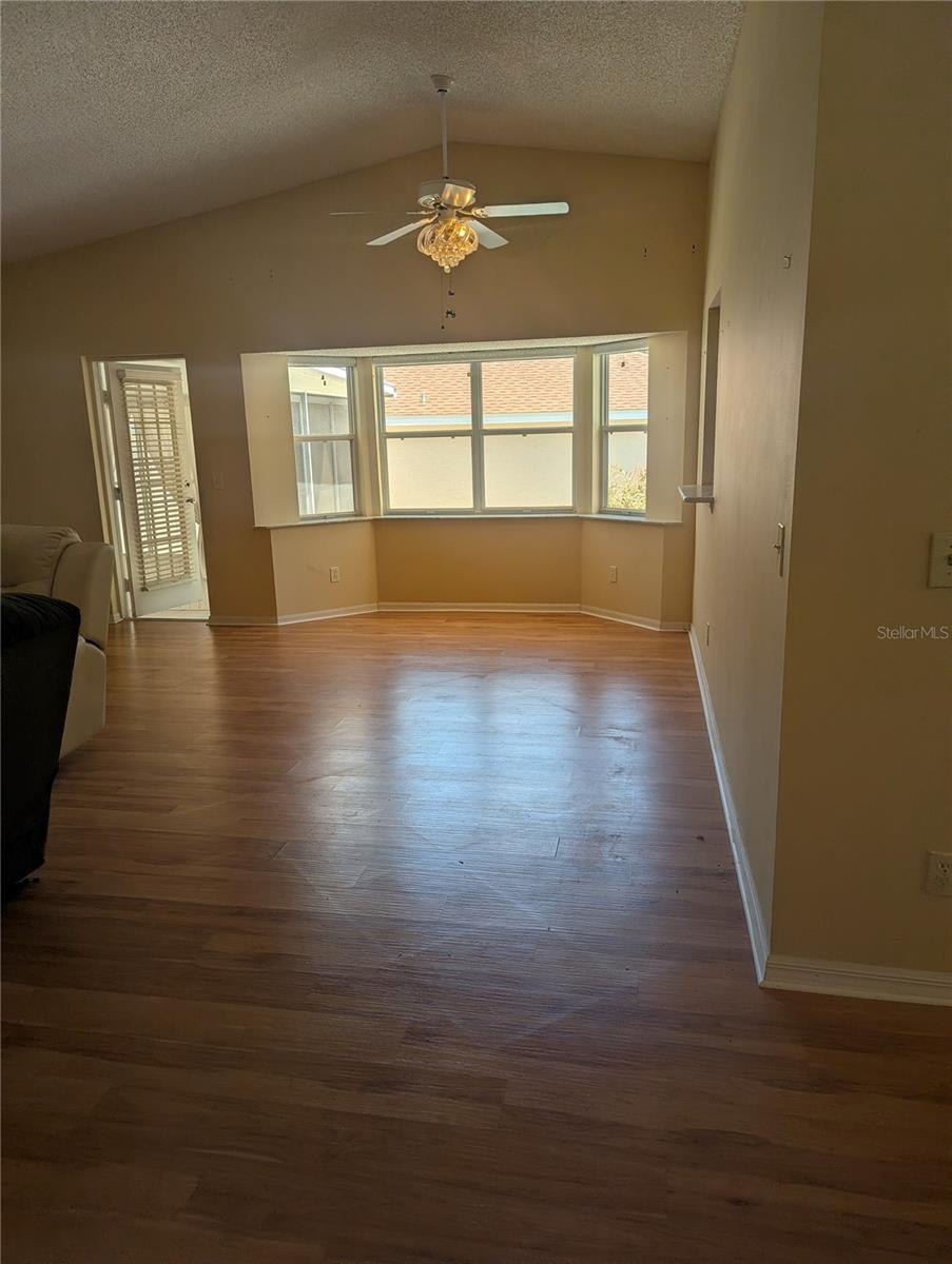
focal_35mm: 24
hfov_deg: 56.9
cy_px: 632
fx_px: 878
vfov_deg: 71.5
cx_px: 476
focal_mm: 6.81
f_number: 1.85
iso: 39
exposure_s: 1/446
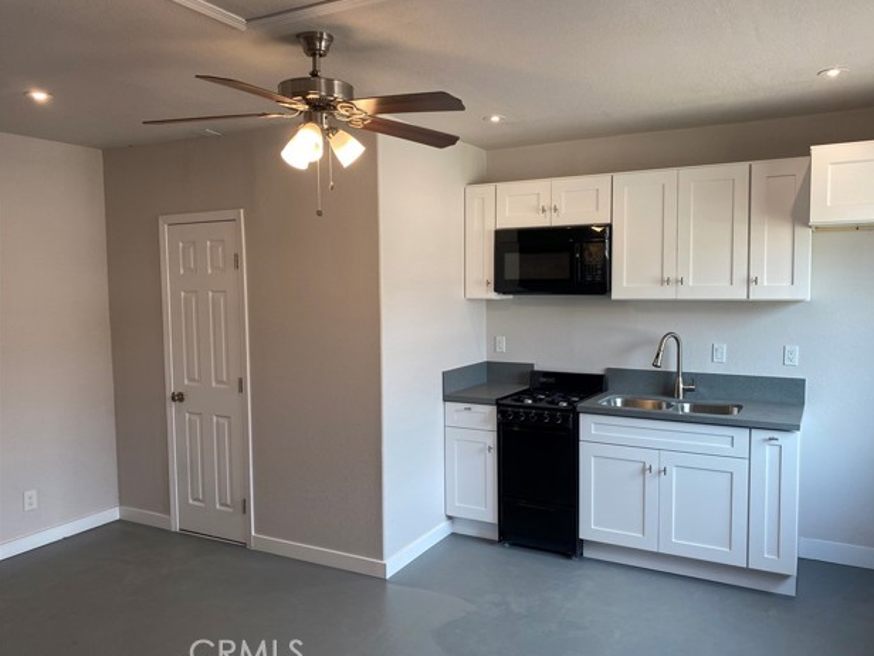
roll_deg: -0.1
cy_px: 332
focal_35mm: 27
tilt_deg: -4.3
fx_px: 682
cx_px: 453
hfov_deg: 65.3
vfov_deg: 51.4
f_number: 1.8
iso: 80
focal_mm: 4.25
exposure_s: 1/120
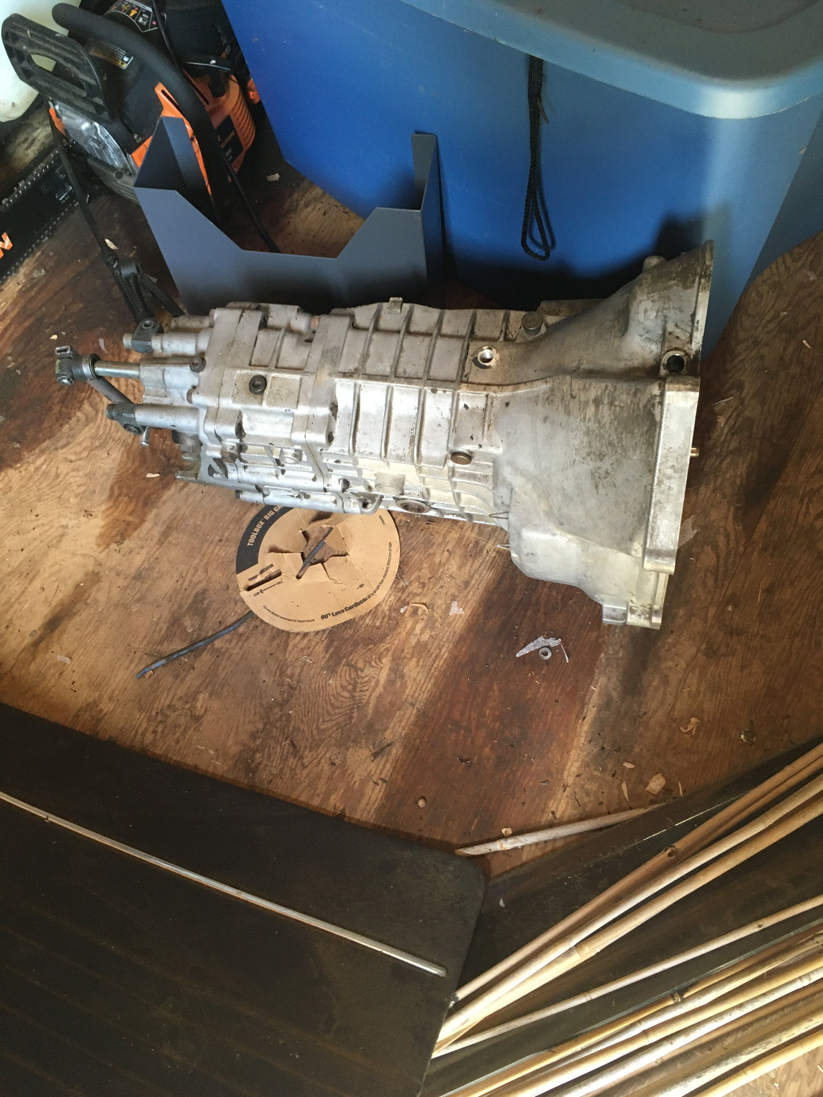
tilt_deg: -63.5
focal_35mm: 29
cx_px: 412
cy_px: 548
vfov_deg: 61.7
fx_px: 919
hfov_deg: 48.2
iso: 125
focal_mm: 4.15
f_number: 2.2
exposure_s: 1/30
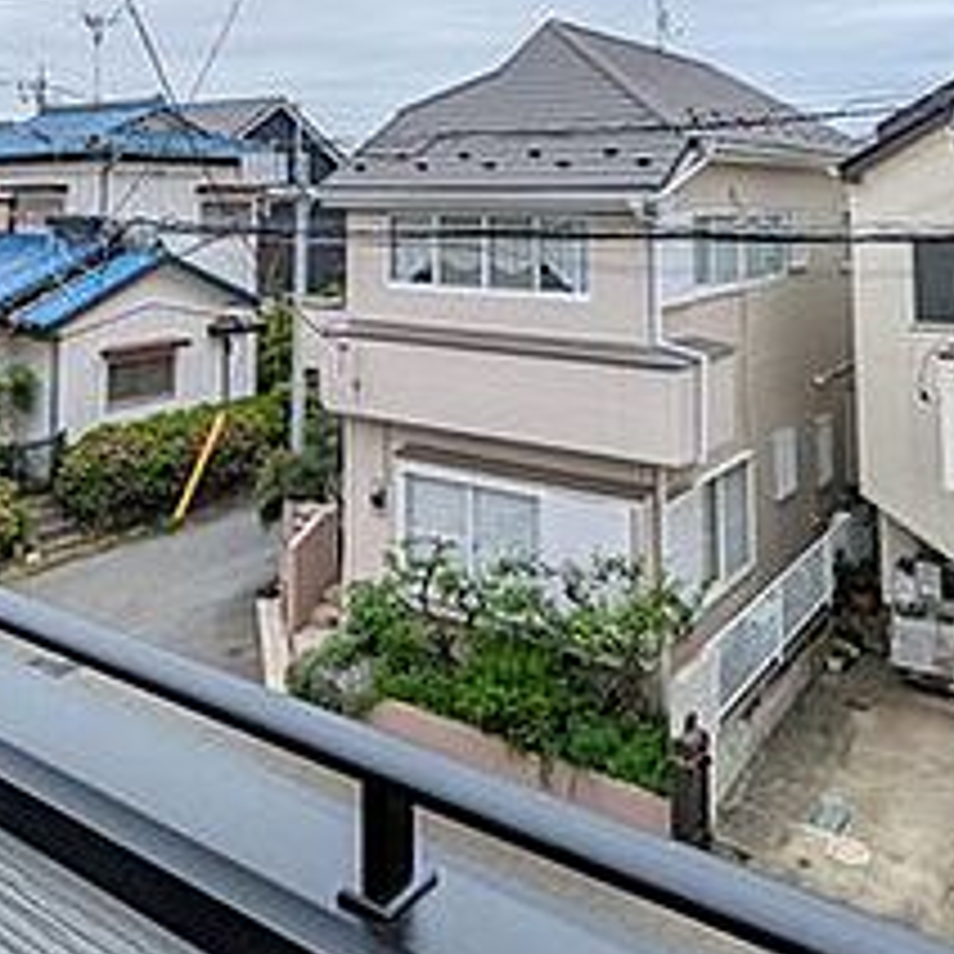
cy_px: 108
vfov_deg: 43.4
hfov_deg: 46.8
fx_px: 1091
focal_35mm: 35
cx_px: 356
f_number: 2.2
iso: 51
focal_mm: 1.83
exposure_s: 1/1145
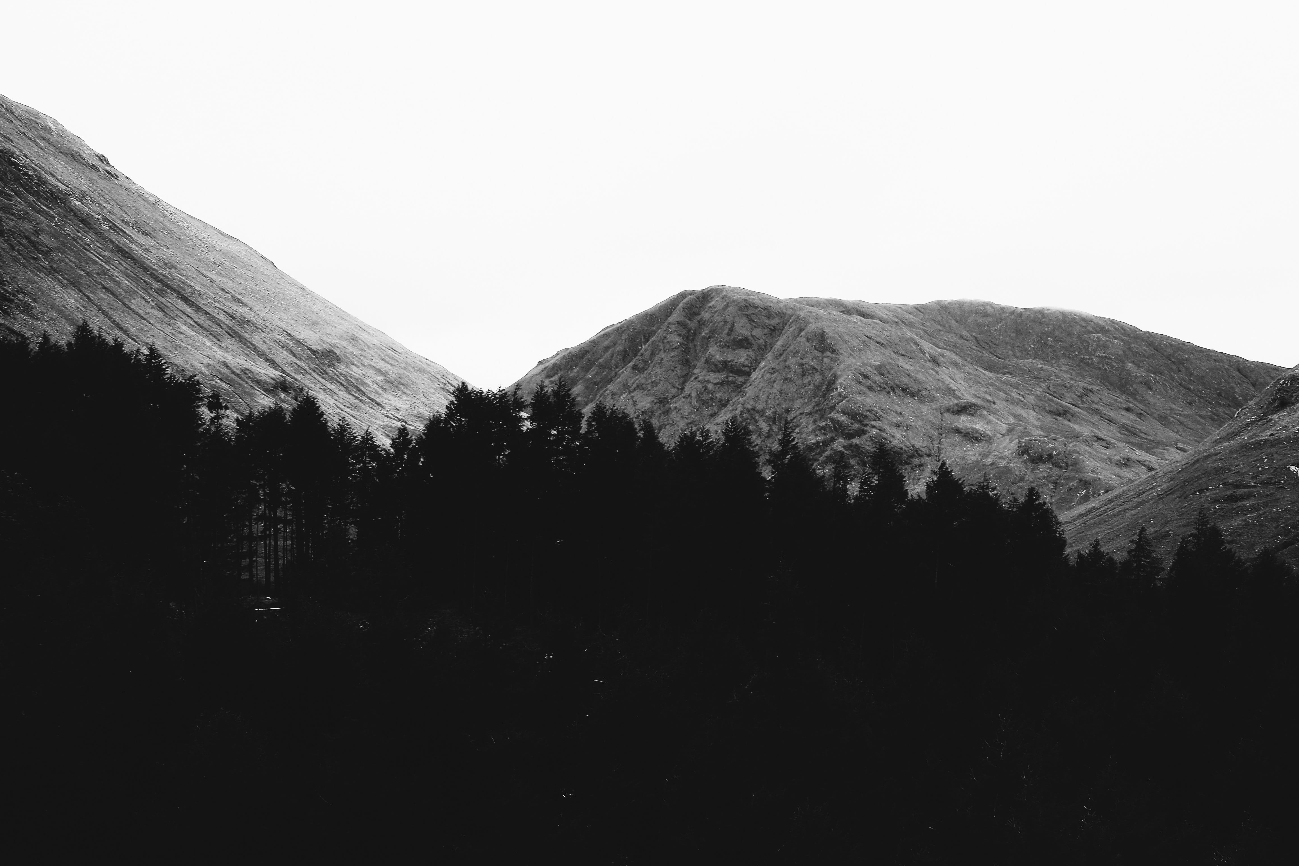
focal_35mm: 69
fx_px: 2489
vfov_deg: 19.7
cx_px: 806
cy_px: 411
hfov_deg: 29.1
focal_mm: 35.3
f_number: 9
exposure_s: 1/90
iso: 400
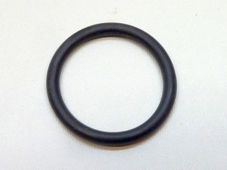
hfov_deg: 39.7
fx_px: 315
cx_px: 114
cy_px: 85
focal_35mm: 48
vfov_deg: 30.3
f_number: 3.8
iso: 400
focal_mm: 7.9
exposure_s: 1/25
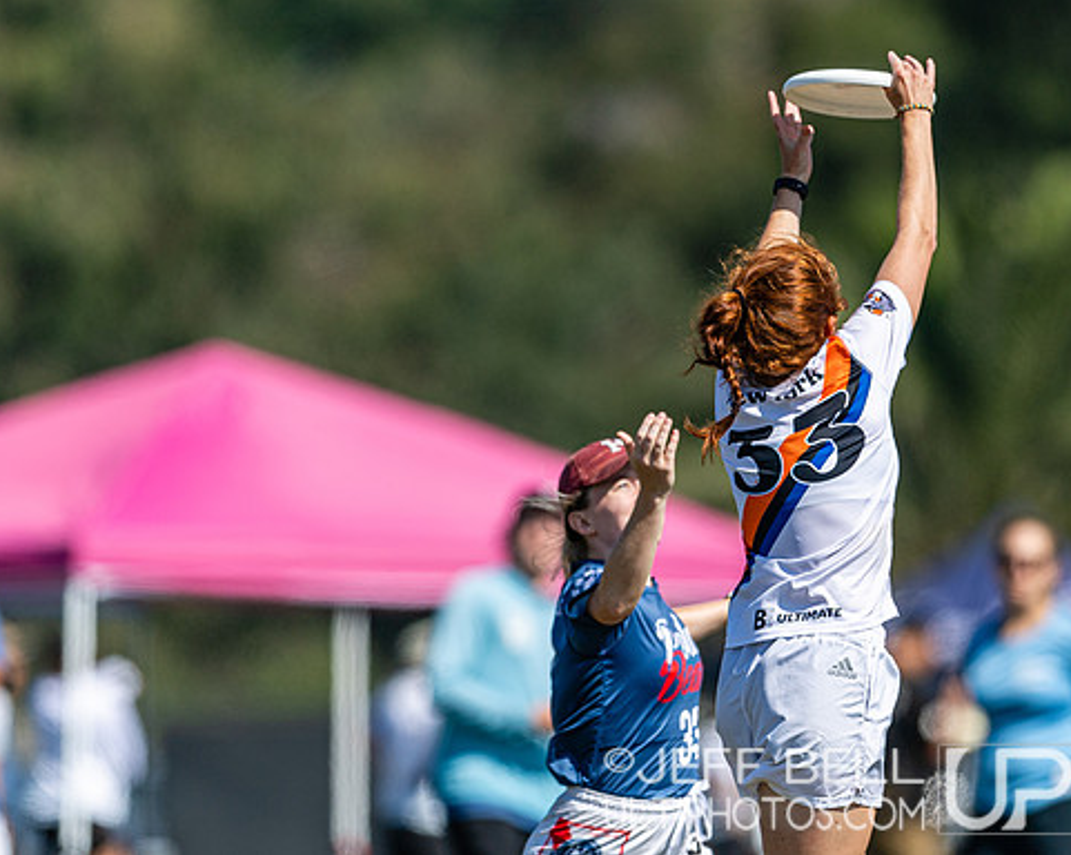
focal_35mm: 699
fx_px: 22139
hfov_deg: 2.8
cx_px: 640
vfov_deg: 2.2
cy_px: 409
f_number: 2.8
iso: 100
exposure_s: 1/4000
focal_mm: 400
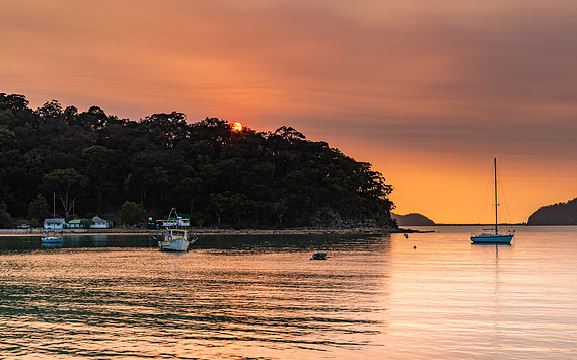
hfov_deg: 35.1
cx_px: 291
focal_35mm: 58
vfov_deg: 22.3
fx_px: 912
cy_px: 191
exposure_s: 1/6
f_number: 9
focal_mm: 55
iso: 50
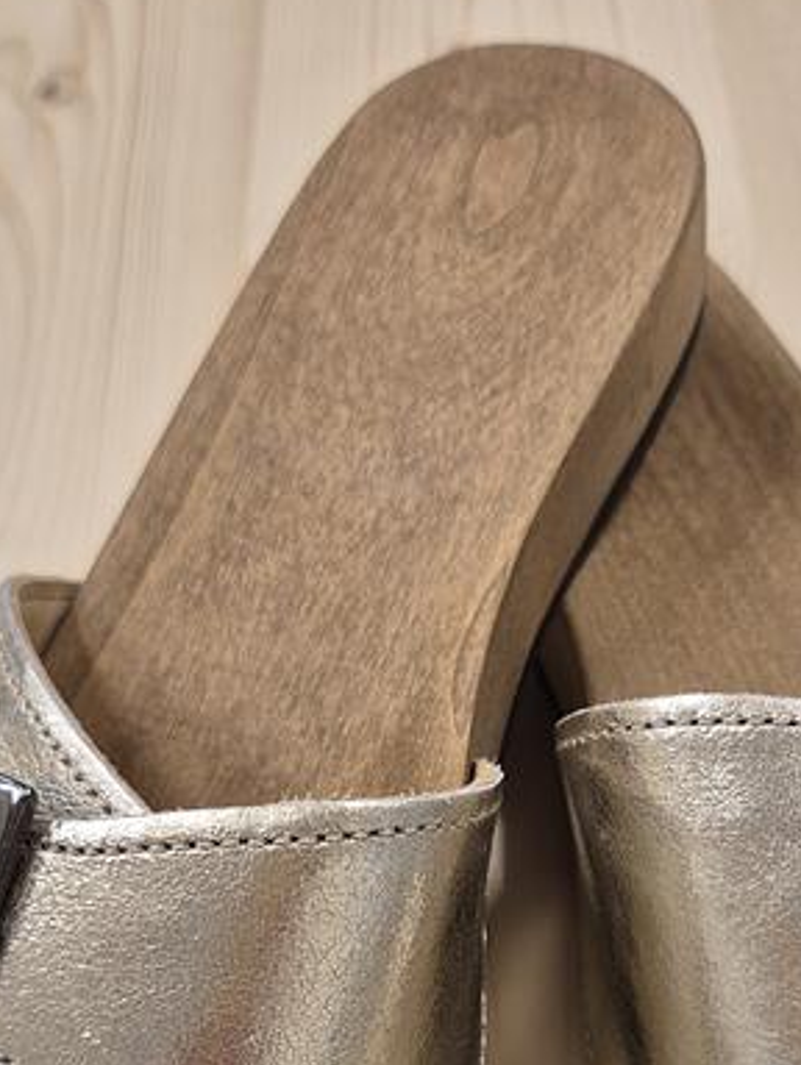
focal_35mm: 48
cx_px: 490
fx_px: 1478
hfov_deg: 30.2
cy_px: 851
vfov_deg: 38.2
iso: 125
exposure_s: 1/100
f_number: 1.8
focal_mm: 5.4
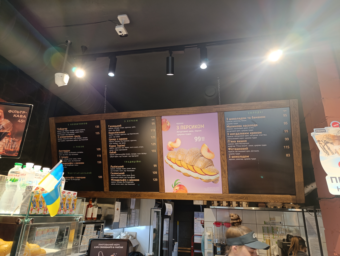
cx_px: 170
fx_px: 226
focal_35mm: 23
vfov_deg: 59.0
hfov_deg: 73.8
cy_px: 128
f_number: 1.6
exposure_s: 1/50
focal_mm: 6.14
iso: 800
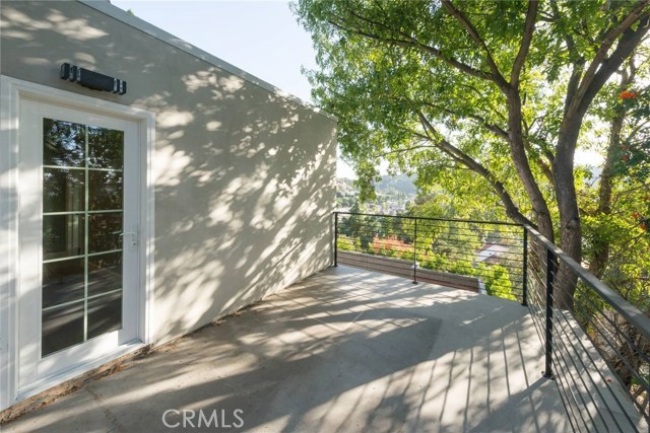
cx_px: 325
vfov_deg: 81.2
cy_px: 216
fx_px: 253
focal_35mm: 14
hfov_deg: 104.2
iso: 500
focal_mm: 14
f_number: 18
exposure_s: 1/100
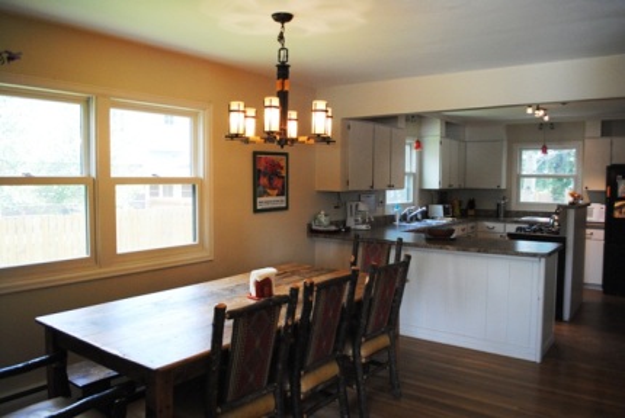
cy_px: 209
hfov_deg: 67.3
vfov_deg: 48.1
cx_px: 312
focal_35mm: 27
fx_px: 469
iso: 800
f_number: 3.5
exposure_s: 1/160
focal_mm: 18
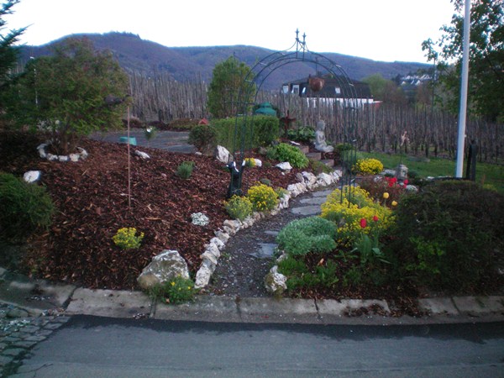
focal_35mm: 38
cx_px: 252
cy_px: 189
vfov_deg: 37.7
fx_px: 553
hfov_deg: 49.0
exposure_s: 1/60
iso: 200
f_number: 3.1
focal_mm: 6.3
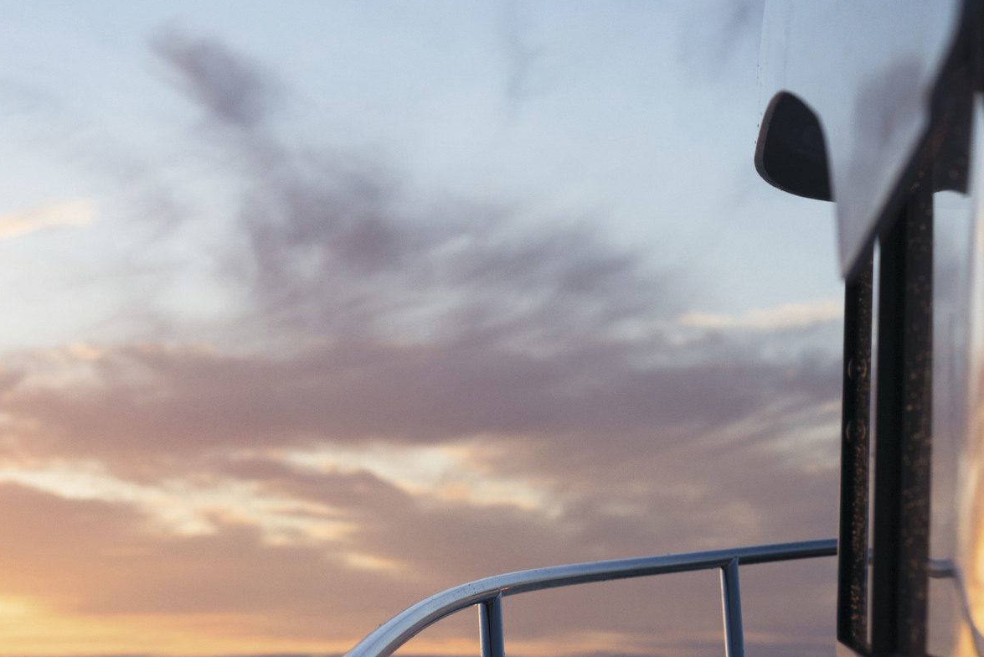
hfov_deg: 17.5
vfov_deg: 11.6
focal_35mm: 117
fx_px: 3199
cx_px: 368
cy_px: 636
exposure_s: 1/500
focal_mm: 55
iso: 100
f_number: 5.6
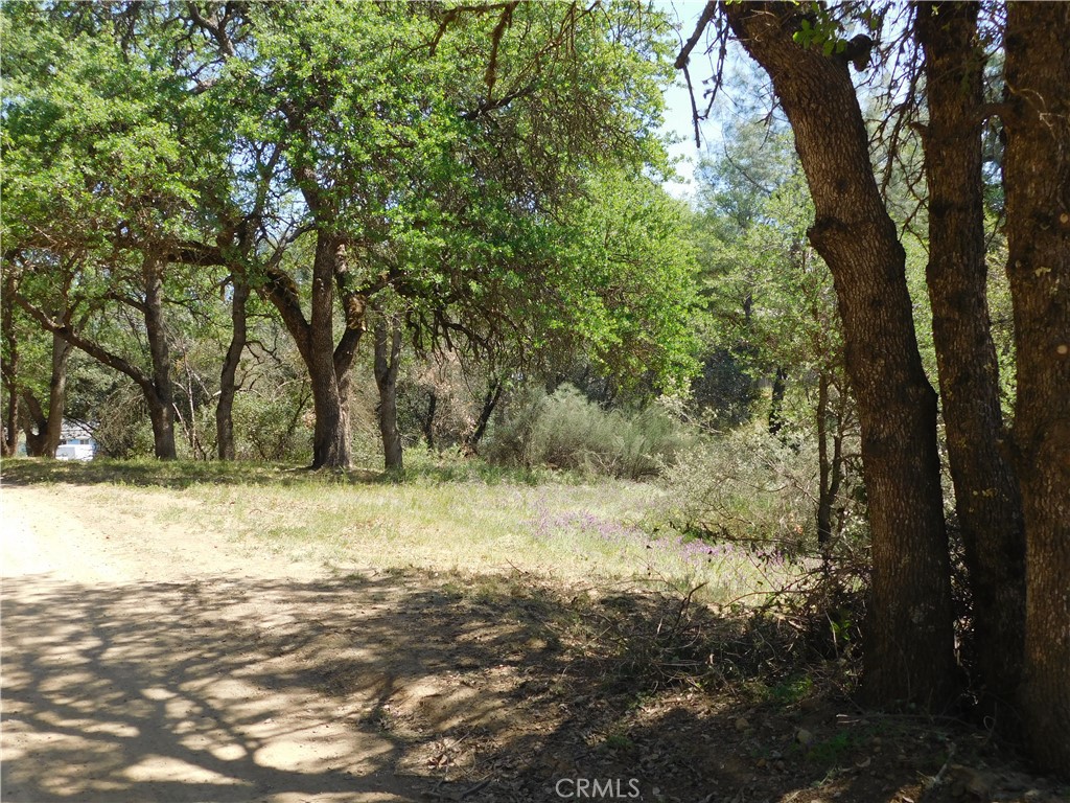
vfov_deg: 36.0
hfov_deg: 46.8
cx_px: 535
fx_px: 1236
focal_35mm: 40
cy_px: 402
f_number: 3.6
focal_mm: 7.1
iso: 125
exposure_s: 1/400
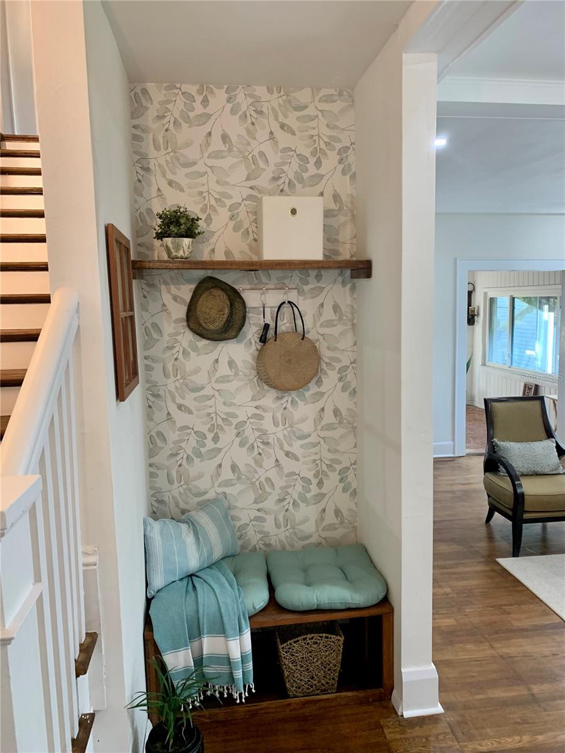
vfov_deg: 67.3
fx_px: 566
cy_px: 376
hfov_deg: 53.1
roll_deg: +2.0
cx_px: 282
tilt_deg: -7.1
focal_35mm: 26
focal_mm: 4.25
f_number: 1.8
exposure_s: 1/60
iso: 160
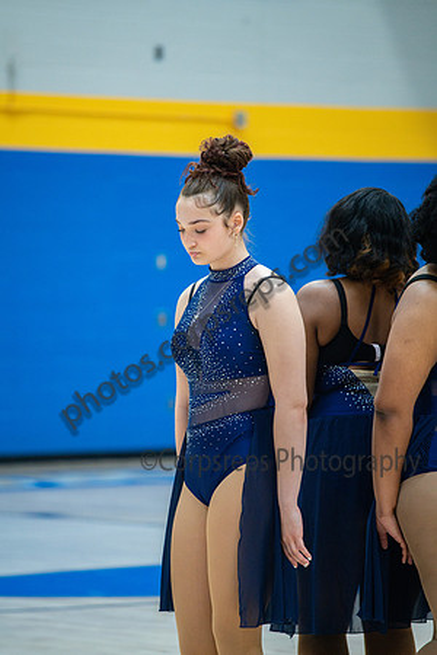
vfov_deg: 10.3
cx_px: 218
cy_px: 328
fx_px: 3641
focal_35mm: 200
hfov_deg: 6.9
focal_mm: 200
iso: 3600
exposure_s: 1/500
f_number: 4
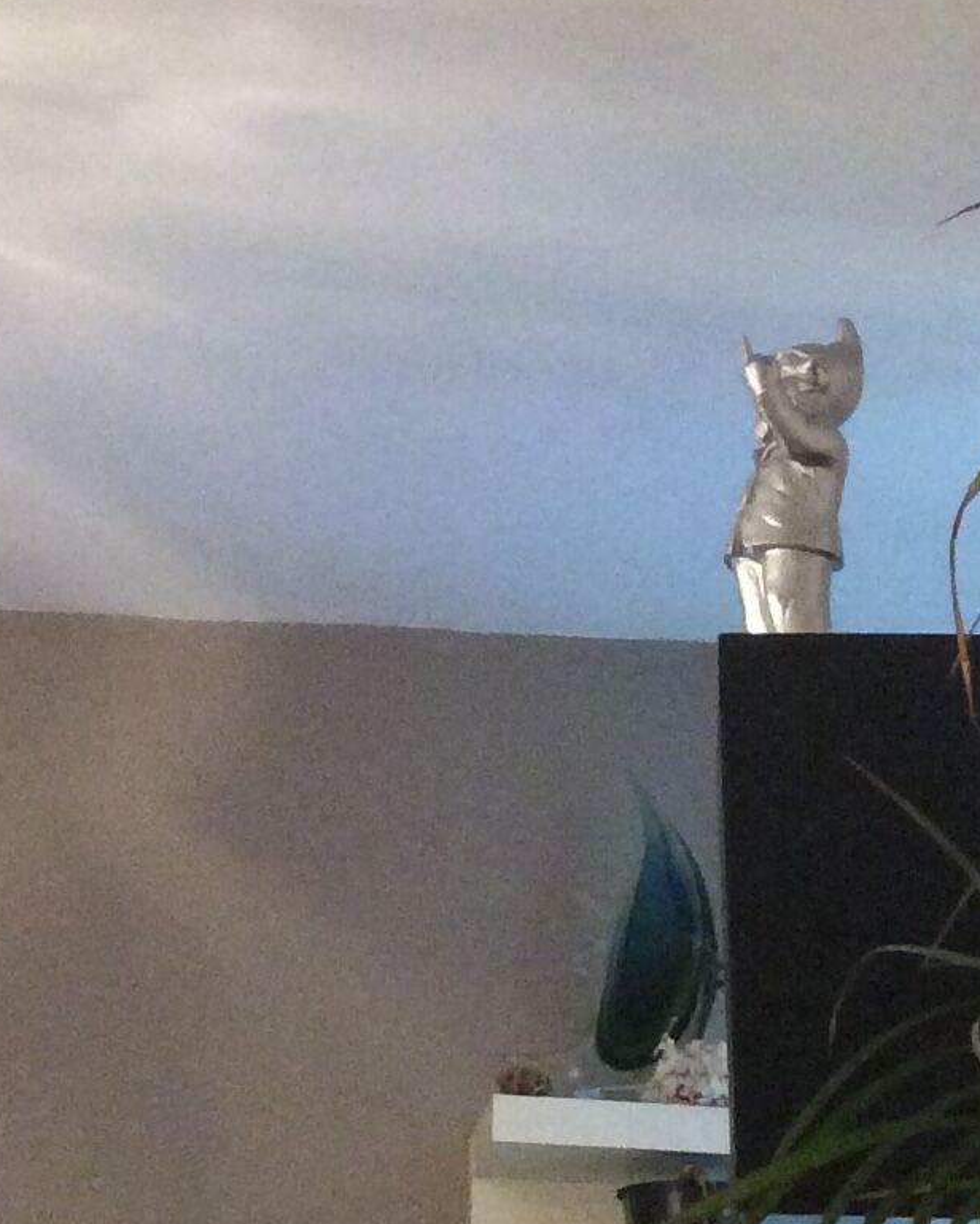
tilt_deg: +23.0
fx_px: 3807
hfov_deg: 14.6
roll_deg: -1.5
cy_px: 359
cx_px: 296
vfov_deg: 18.2
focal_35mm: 105
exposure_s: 1/25
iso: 250
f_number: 2.4
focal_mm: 3.3
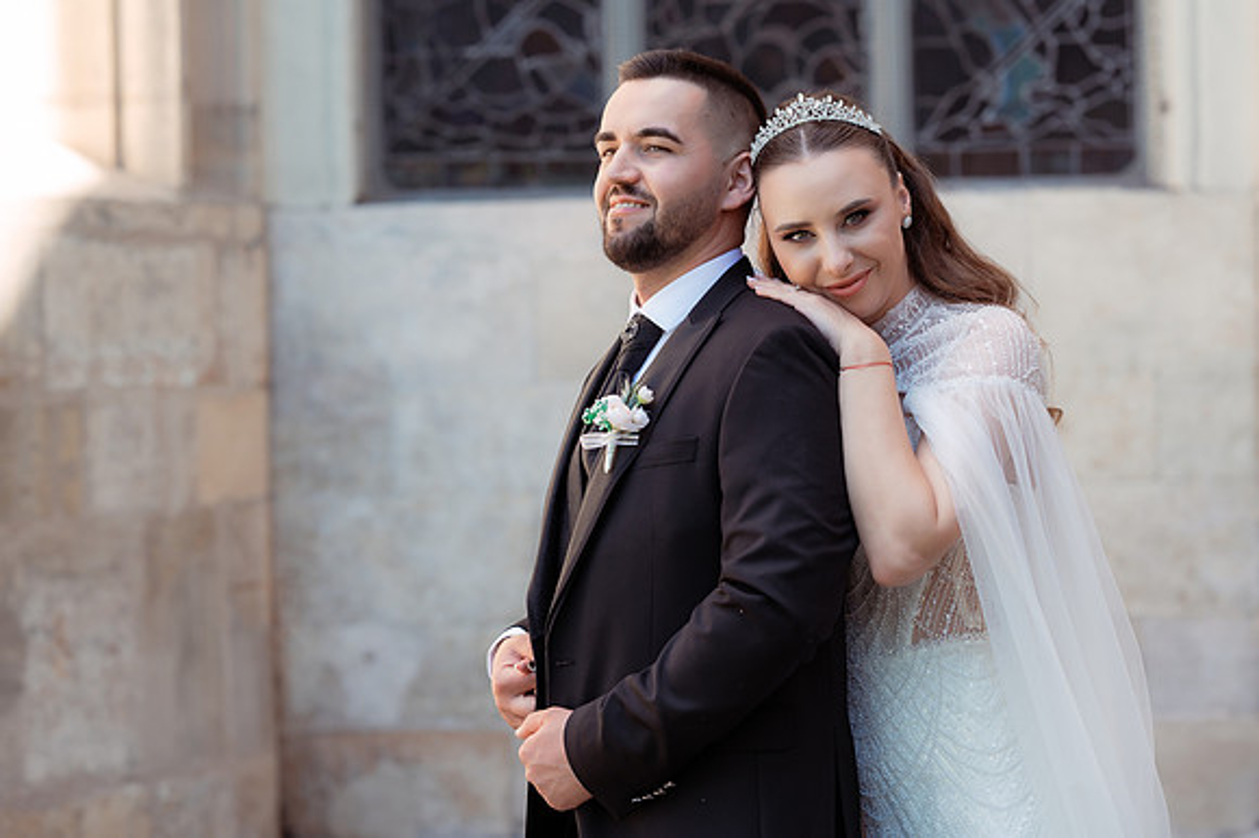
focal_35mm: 85
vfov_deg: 16.1
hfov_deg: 23.9
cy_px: 419
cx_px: 630
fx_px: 2971
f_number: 3.5
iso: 200
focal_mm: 85
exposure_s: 1/320
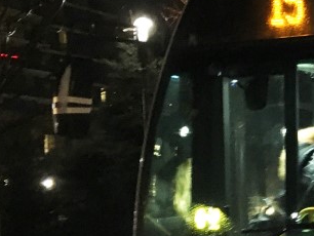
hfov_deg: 18.7
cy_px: 231
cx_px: 417
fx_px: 881
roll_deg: +3.0
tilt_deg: -1.1
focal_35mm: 97
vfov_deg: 15.0
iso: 200
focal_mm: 4.15
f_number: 2.2
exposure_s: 1/15
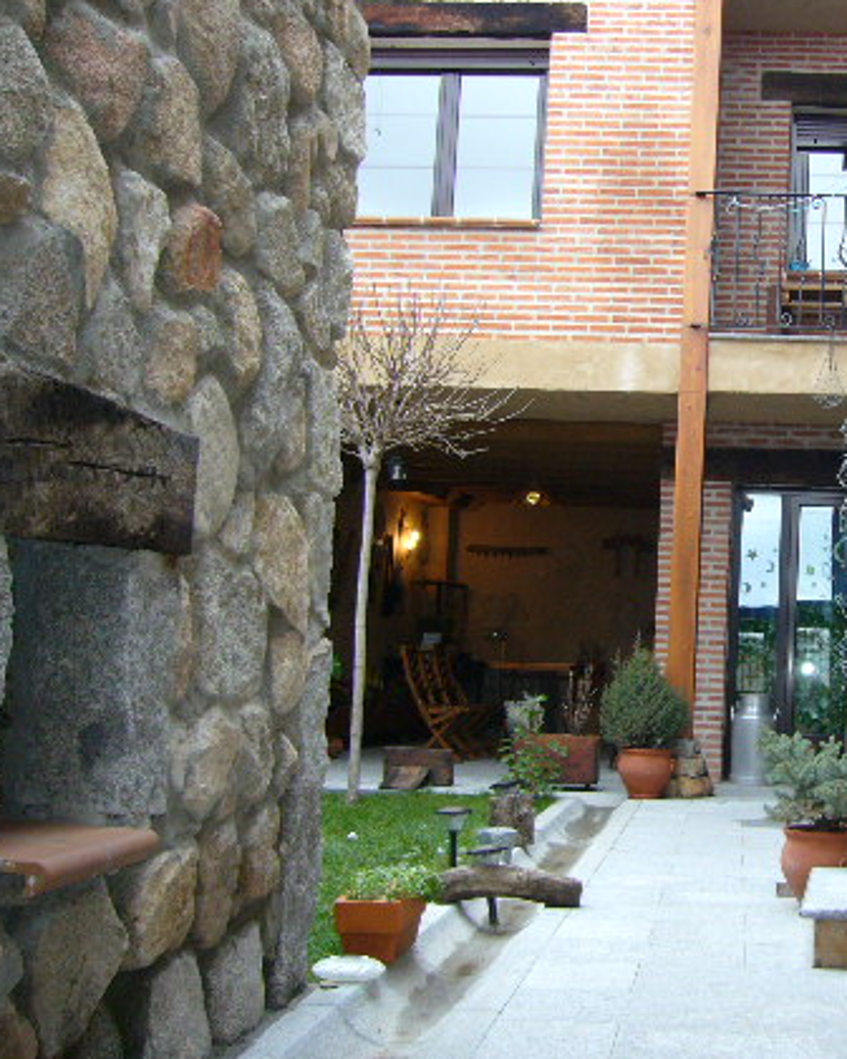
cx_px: 751
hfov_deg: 28.1
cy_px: 472
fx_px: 1629
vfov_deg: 36.0
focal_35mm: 52
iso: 100
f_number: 2.8
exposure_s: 1/60
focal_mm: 5.8
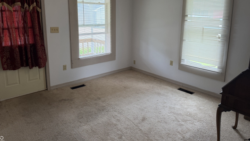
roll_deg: -1.4
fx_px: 179
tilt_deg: -9.5
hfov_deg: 69.9
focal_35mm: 27
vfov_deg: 42.3
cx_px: 121
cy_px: 47
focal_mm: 6.76
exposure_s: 1/199
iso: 100
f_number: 1.78
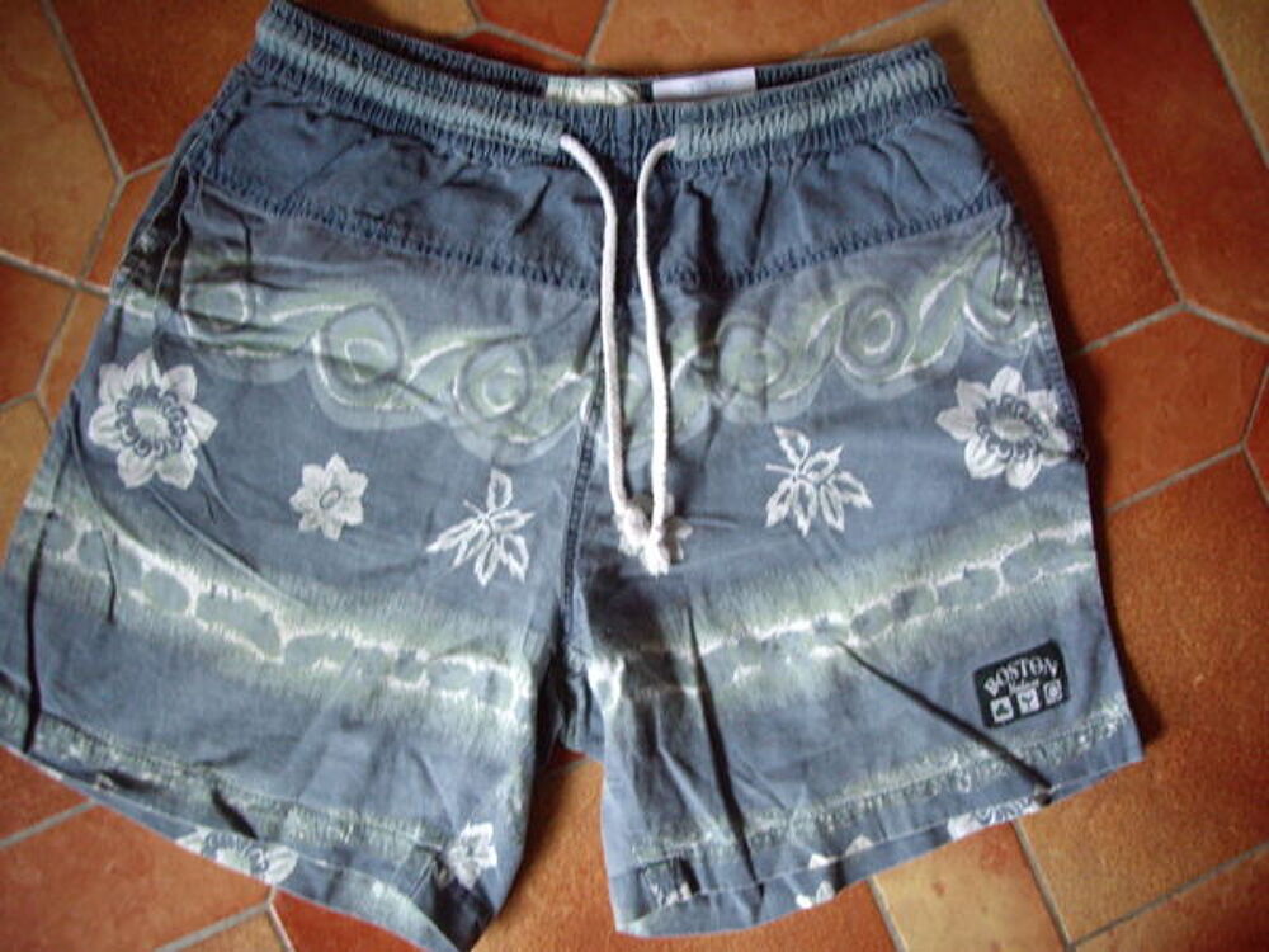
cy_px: 476
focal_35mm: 38
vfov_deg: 37.7
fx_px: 1393
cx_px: 634
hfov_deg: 49.0
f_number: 2.7
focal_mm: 6.2
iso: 200
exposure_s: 1/40
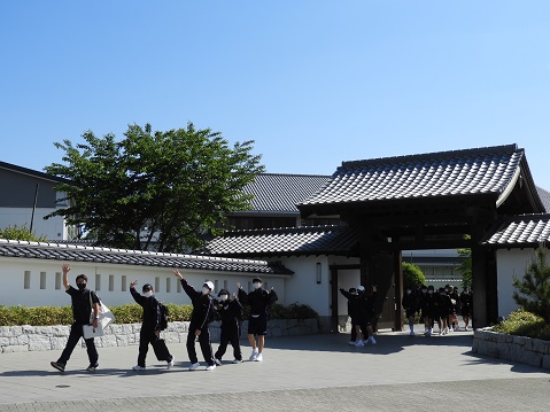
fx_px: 747
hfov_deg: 40.4
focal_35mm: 47
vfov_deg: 30.9
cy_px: 203
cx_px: 284
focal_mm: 8.1
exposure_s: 1/1000
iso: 100
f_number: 4
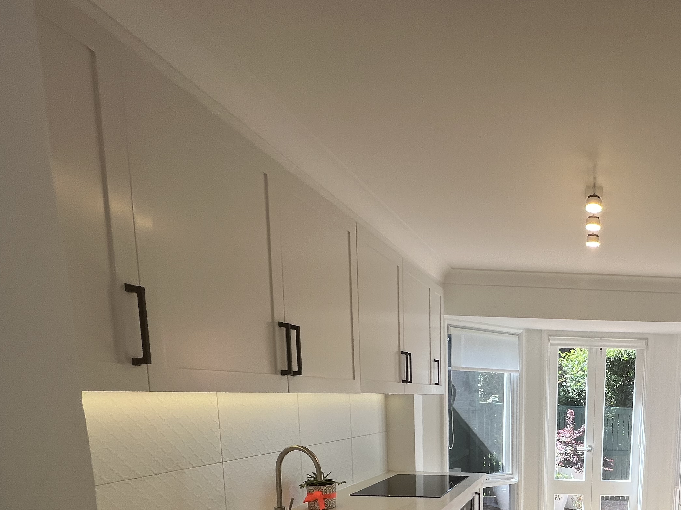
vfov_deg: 47.9
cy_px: 479
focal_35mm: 25
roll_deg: -2.2
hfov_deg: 60.8
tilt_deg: -8.2
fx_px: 492
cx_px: 588
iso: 32
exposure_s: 1/141
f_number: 1.8
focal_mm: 1.57
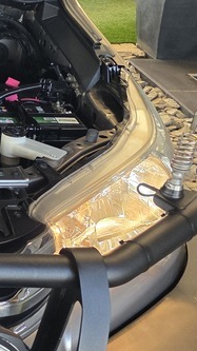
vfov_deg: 27.5
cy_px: 151
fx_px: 716
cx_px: -204
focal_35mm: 77
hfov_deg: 13.3
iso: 160
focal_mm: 6.25
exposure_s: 1/180
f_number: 1.7
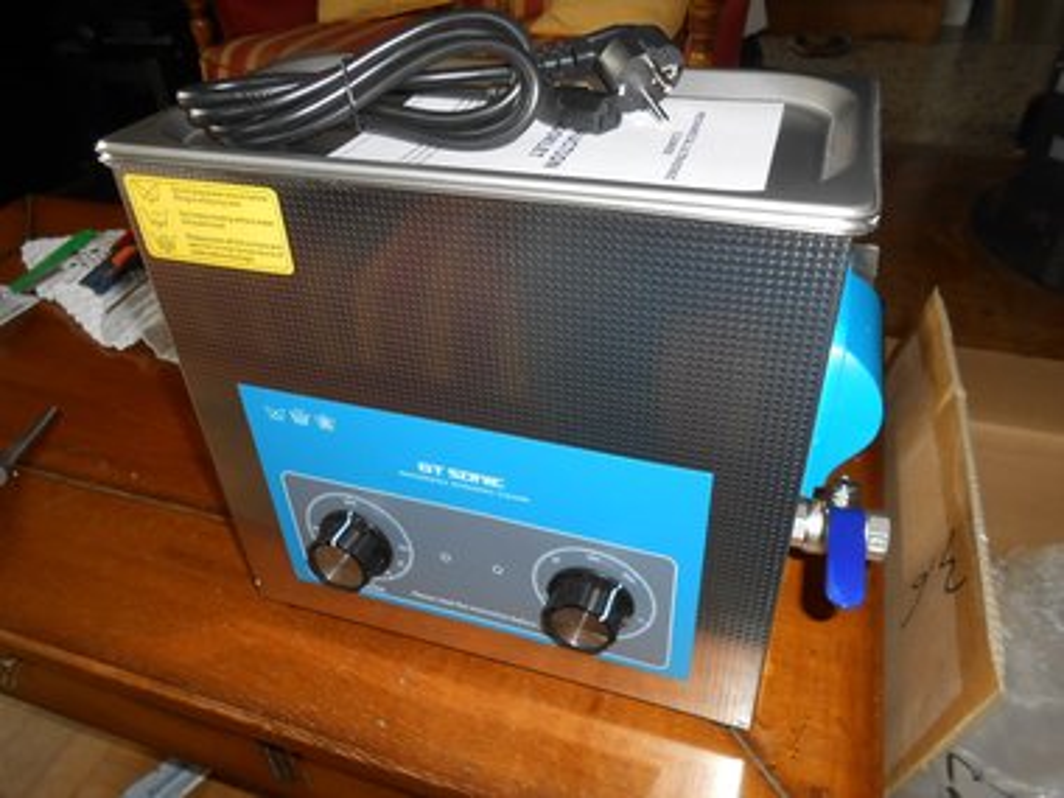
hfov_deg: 67.3
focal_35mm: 26
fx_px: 799
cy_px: 399
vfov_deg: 53.1
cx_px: 532
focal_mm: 4.6
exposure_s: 1/25
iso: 80
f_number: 3.5
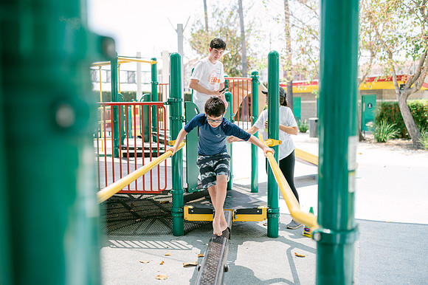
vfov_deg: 37.8
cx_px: 214
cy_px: 142
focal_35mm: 35
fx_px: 416
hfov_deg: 54.5
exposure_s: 1/640
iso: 100
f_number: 2
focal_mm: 35
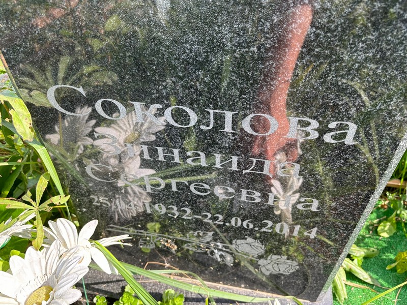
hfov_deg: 67.3
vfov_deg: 53.1
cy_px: 152
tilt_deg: -42.1
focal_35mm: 26
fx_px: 306
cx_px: 204
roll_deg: +2.0
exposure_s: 1/292
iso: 50
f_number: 1.6
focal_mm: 5.96
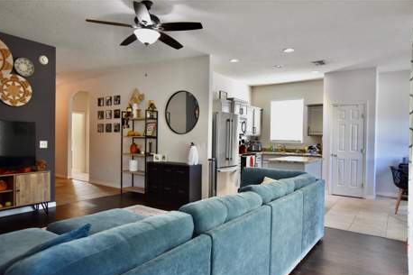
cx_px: 200
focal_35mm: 22
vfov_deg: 57.2
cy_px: 143
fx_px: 252
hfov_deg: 78.6
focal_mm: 14
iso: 800
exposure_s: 1/60
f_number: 4
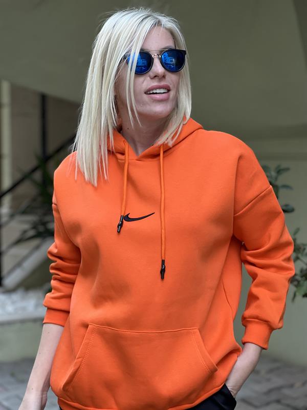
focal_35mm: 77
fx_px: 911
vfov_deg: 25.3
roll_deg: +0.2
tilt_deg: -1.9
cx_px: 154
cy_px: 205
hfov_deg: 19.1
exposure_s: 1/40
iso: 250
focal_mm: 9
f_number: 2.8
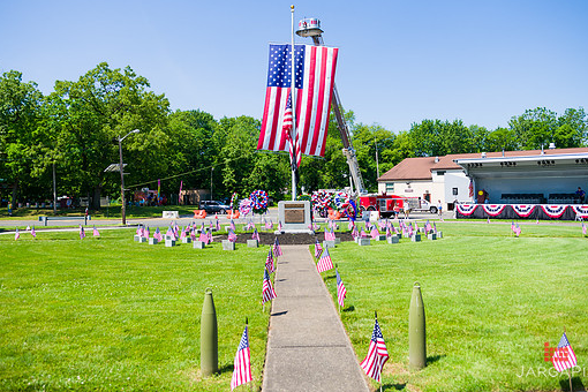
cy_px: 179
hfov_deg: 57.2
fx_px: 539
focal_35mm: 33
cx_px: 292
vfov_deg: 39.9
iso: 200
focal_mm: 29
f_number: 5
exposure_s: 1/2000
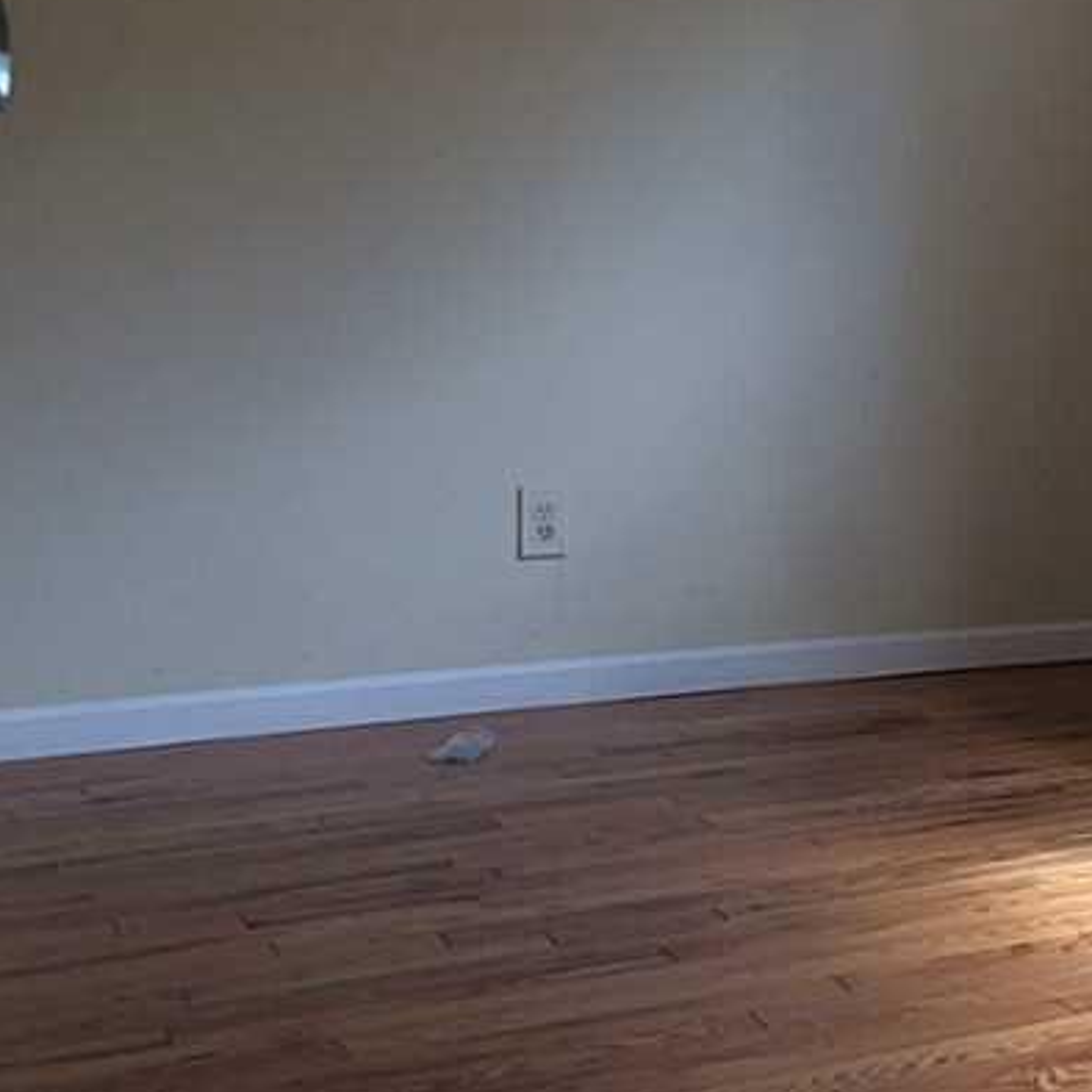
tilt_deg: -2.0
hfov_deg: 31.9
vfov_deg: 32.6
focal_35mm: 52
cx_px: 879
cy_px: 391
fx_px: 1856
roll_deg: +0.4
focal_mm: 4.15
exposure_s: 1/60
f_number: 2.2
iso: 32
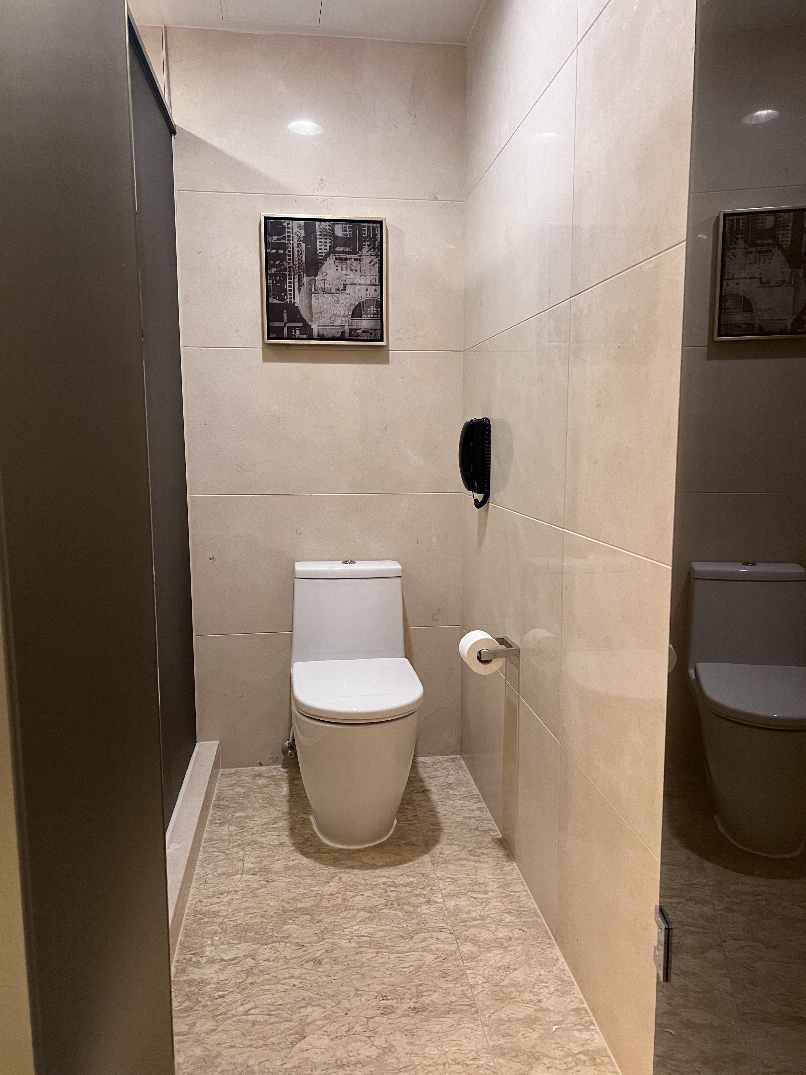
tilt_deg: -7.5
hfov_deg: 53.1
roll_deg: +0.6
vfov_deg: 67.3
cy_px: 538
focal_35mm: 26
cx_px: 403
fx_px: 807
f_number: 1.5
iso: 320
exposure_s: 1/50
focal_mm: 5.7
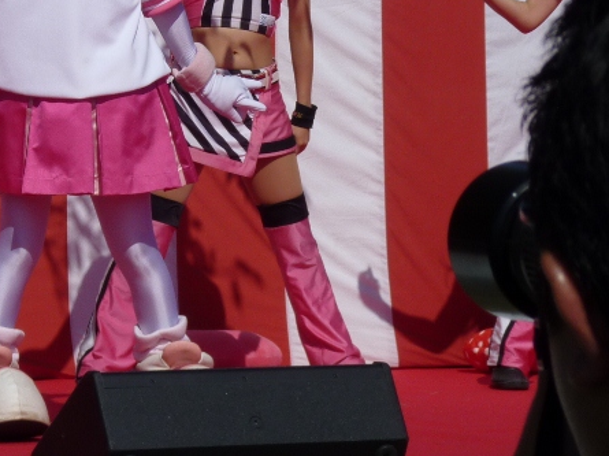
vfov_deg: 5.7
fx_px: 4535
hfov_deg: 7.7
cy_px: 15
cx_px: 130
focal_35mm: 258
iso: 80
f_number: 5.3
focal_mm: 20.2
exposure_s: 1/1000
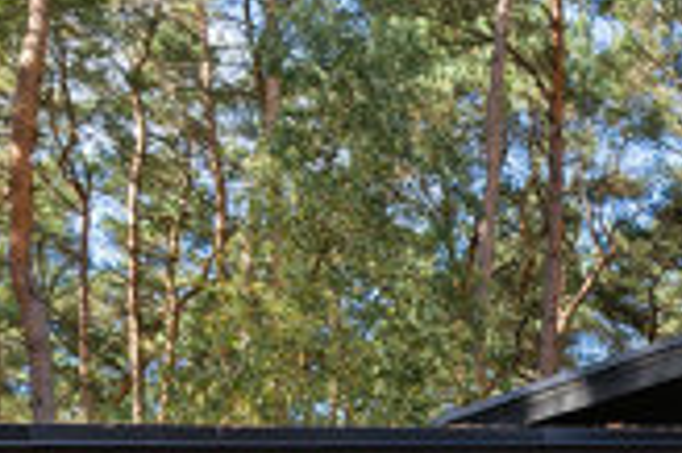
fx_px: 1597
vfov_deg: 13.4
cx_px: 1077
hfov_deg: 20.1
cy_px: 958
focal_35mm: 84
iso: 200
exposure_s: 1/100
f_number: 8
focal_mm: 13.2
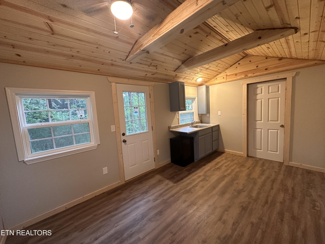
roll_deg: +3.2
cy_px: 122
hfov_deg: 102.1
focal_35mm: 14
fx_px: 131
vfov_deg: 85.7
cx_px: 162
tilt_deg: -5.0
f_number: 2.2
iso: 320
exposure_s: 1/60
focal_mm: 2.22
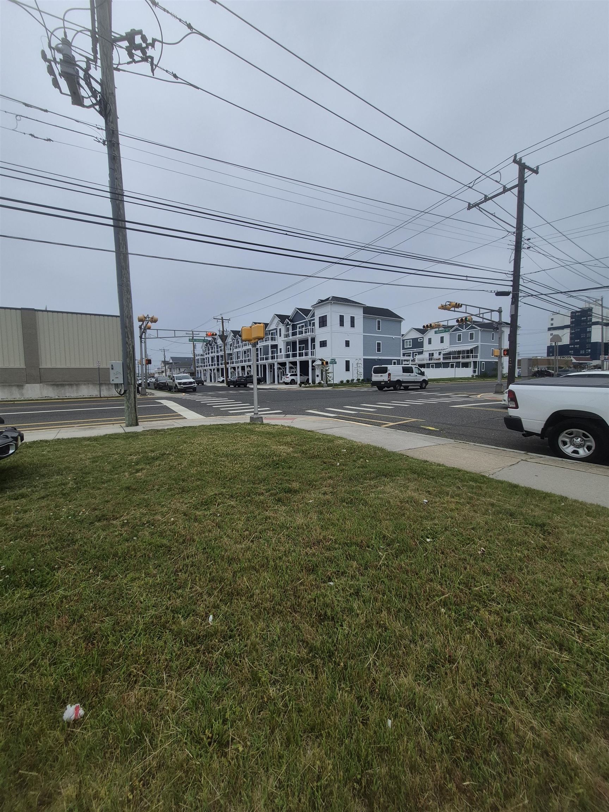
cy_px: 406
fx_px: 305
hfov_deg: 89.9
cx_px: 304
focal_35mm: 13
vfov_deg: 106.2
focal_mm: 1.74
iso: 50
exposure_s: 1/1528
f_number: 2.2
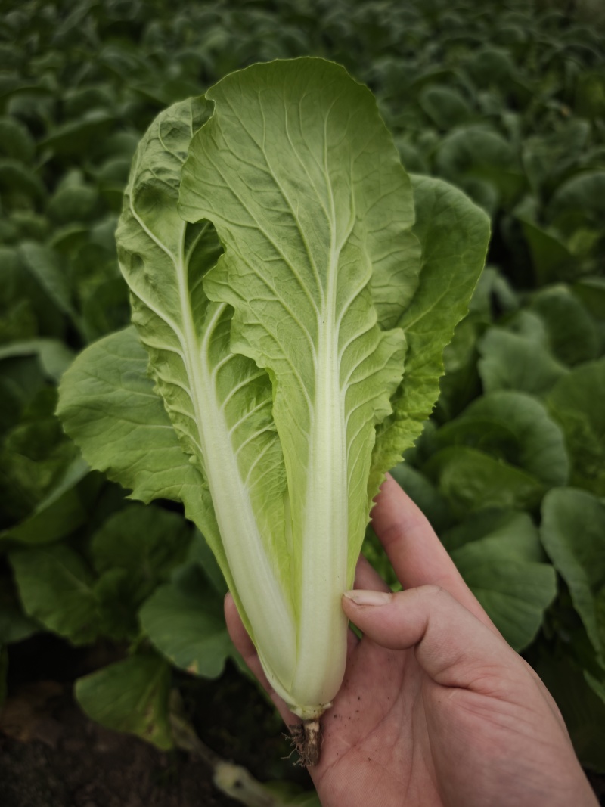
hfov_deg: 58.9
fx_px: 536
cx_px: 302
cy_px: 404
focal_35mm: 23
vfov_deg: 73.9
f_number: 1.44
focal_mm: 6.68
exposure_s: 1/490
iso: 50
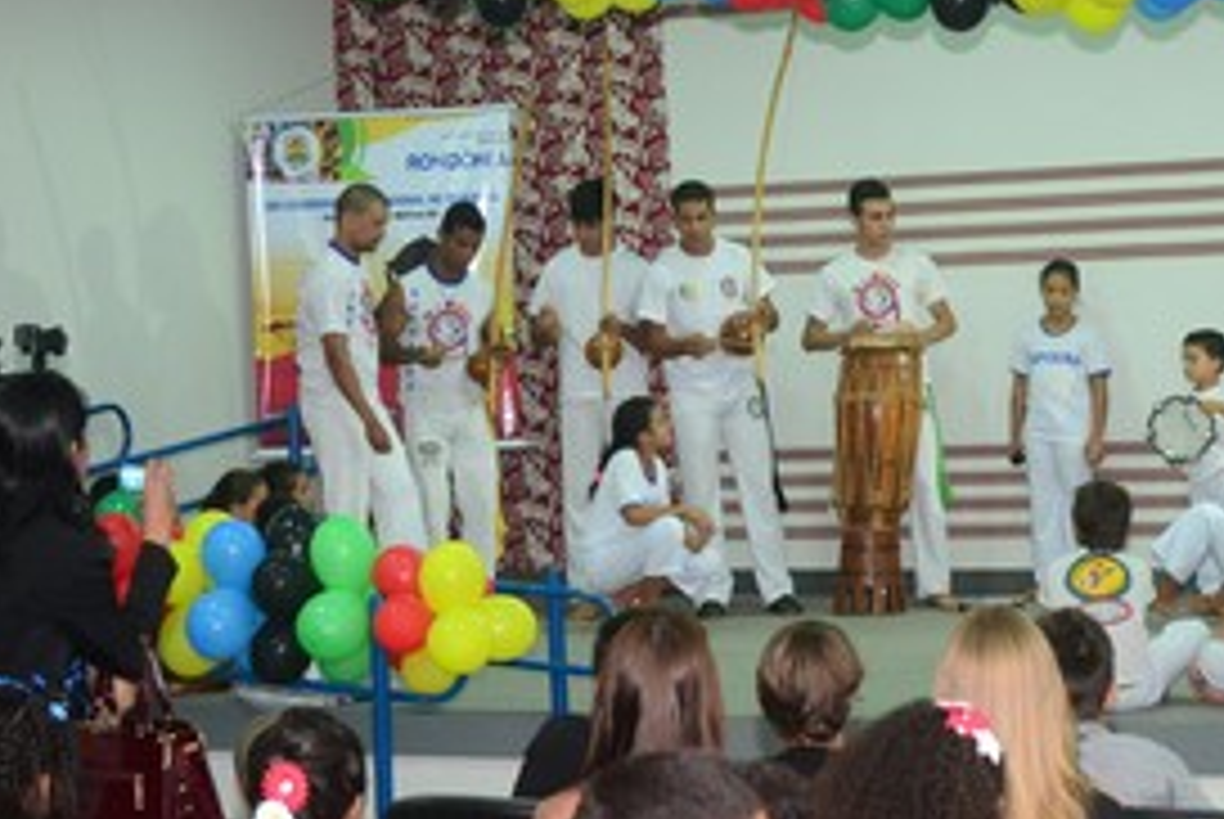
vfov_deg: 12.6
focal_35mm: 109
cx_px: 760
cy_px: 441
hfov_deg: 18.7
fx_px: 3710
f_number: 4.5
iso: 1600
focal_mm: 44
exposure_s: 1/80
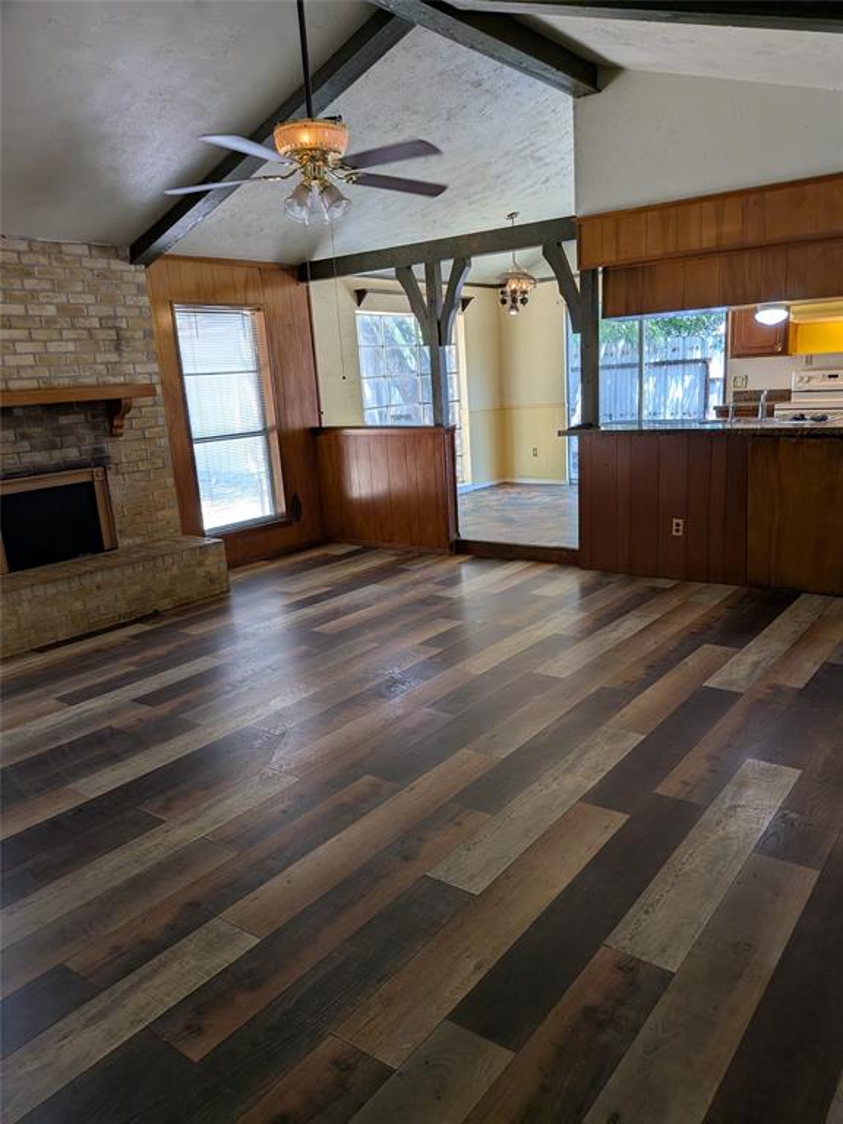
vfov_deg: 71.6
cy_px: 562
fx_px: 779
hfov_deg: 56.8
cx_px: 422
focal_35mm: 24
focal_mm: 4.53
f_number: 1.7
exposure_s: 1/120
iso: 60
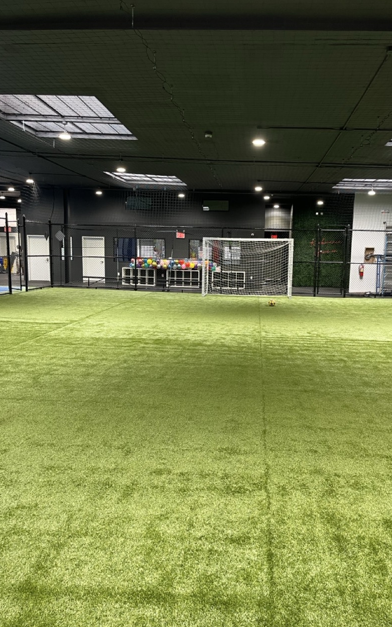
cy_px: 317
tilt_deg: -8.9
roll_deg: -1.0
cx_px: 218
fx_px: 479
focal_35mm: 28
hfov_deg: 44.5
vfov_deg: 66.5
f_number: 1.6
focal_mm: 5.1
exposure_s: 1/60
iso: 100
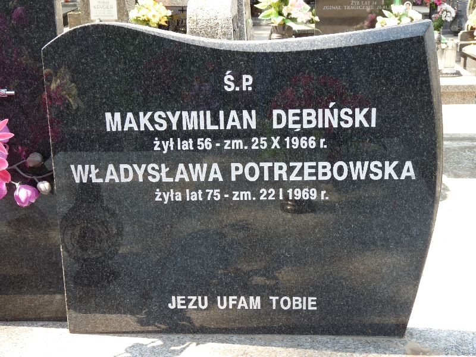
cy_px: 178
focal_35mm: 55
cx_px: 238
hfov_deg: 34.9
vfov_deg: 26.6
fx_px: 756
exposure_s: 1/125
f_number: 3.6
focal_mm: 9.8
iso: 100
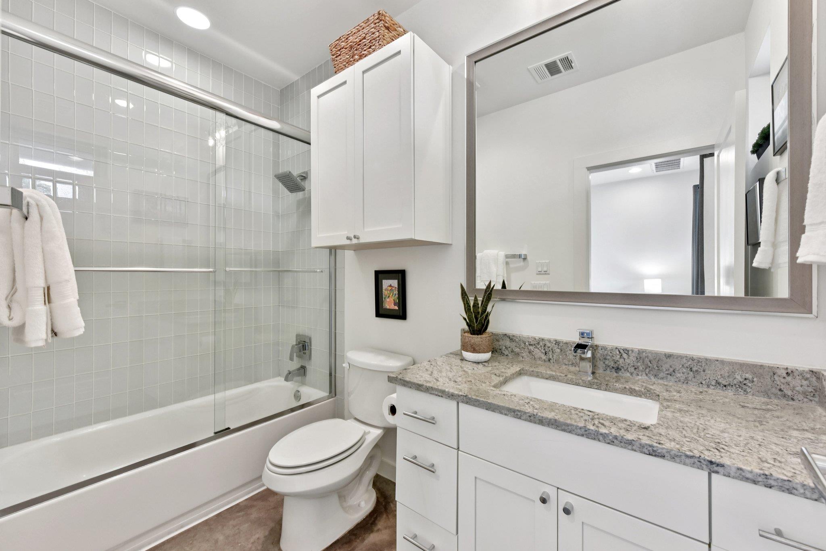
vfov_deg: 81.2
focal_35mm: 14
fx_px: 321
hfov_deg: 104.3
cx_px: 413
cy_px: 276
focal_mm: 14
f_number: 8
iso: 500
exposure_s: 1/15
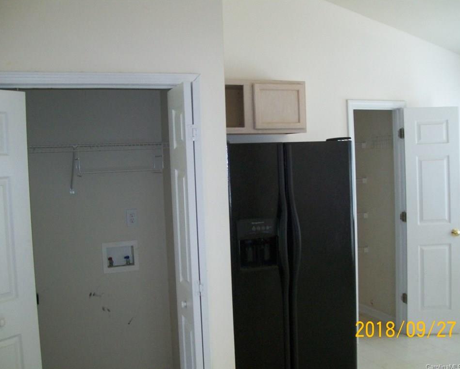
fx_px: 517
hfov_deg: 47.9
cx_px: 233
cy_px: 184
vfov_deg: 39.2
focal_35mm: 38
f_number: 2.7
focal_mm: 6
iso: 160
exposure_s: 1/60
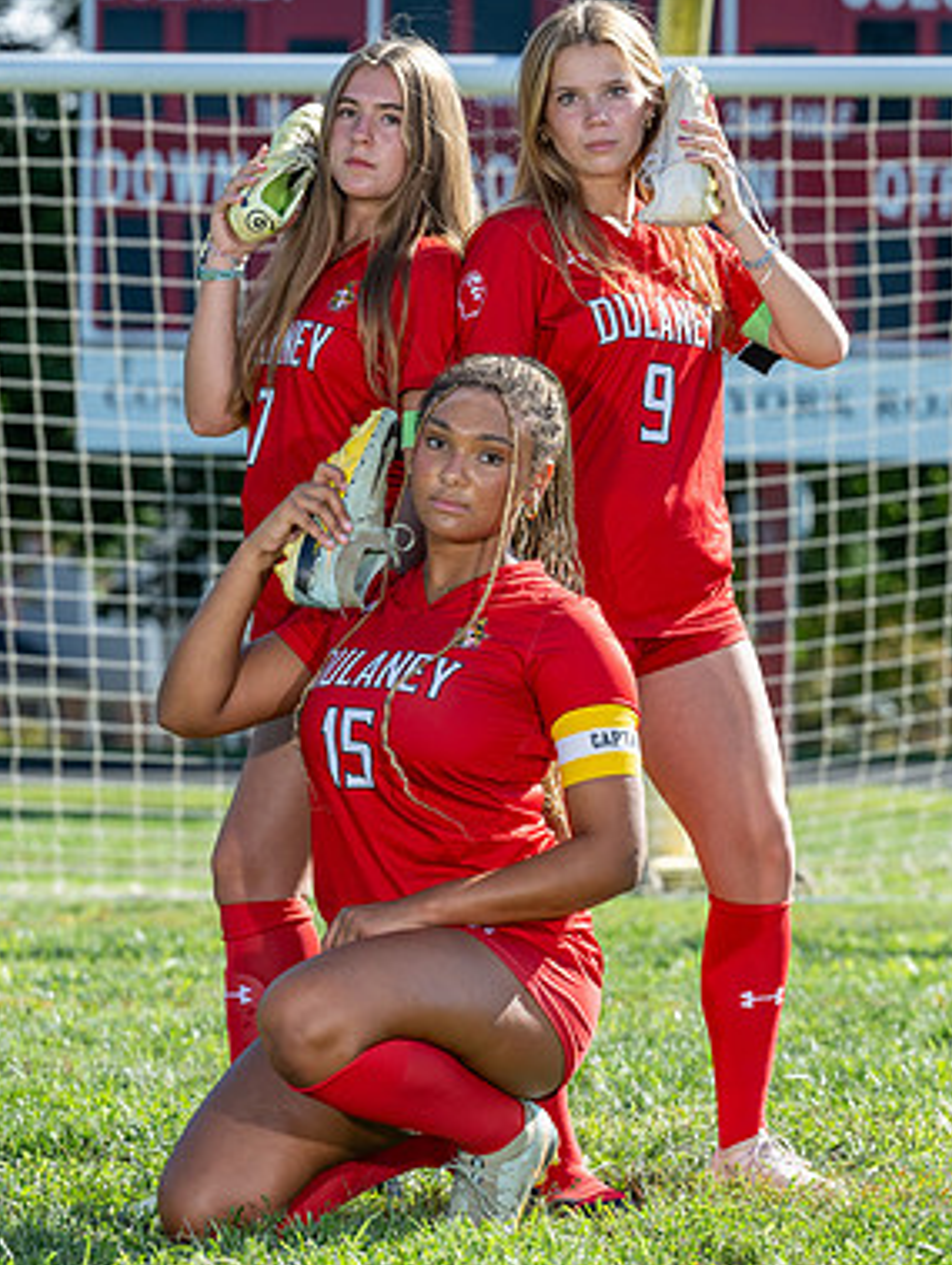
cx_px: 524
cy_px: 609
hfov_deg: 8.0
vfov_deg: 10.6
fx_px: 6846
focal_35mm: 187
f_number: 4.5
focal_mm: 105
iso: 100
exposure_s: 1/320
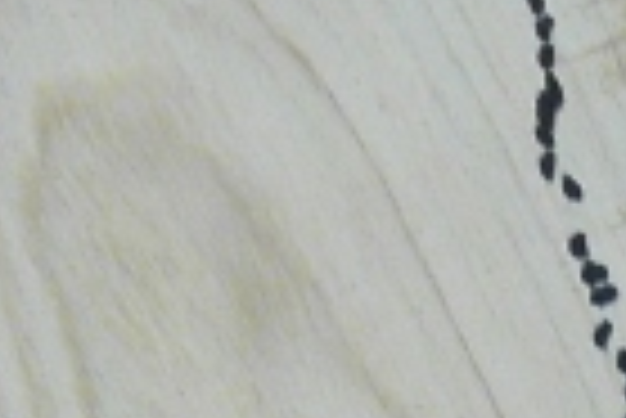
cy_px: 746
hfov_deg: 9.6
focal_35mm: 214
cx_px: 581
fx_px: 3725
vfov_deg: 6.3
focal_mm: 4.6
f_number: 2.8
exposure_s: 1/30
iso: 160
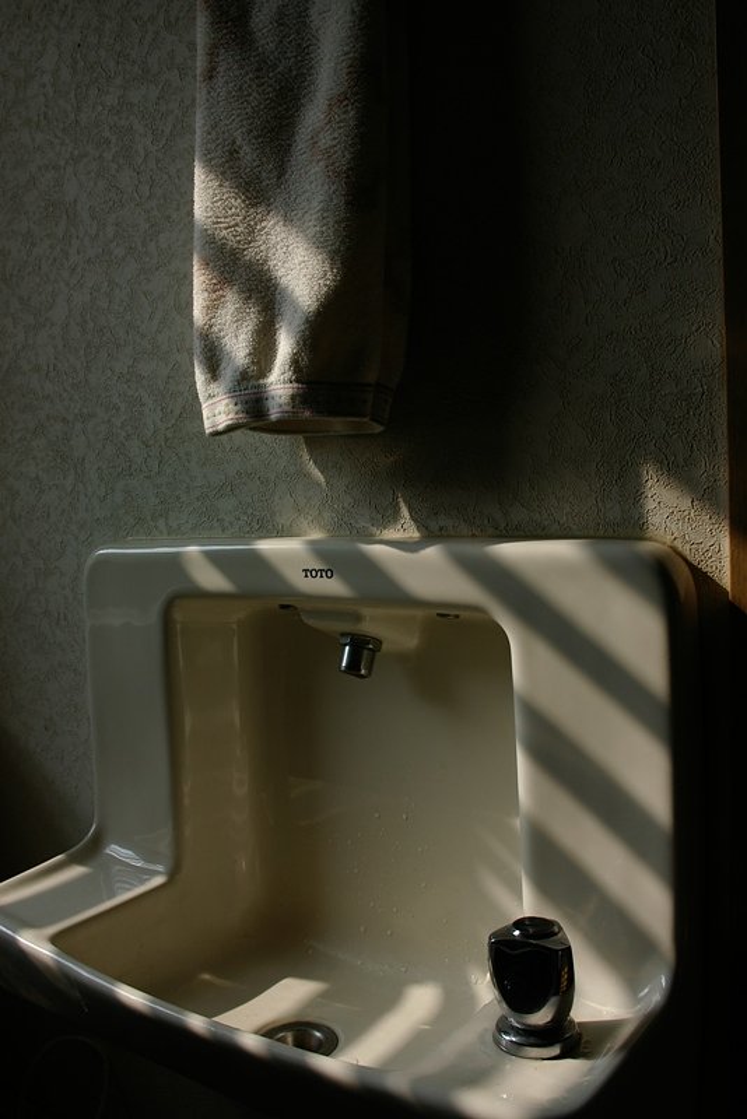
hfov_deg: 41.7
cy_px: 560
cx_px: 374
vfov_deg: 59.5
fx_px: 980
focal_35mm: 32
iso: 200
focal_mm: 21
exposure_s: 1/100
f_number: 8
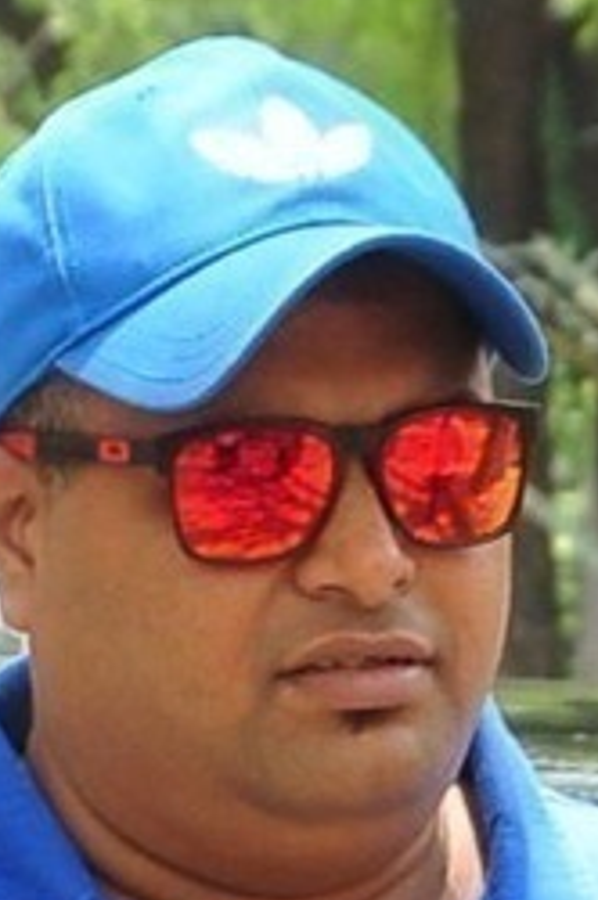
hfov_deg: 1.8
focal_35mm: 758
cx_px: 670
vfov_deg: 2.7
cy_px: 2705
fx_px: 18938
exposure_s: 1/125
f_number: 9
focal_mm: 70
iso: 500
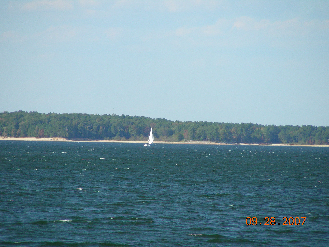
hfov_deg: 5.2
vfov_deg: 3.9
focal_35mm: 380
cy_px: 124
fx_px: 3612
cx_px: 164
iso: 50
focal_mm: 63.3
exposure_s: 1/662
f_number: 4
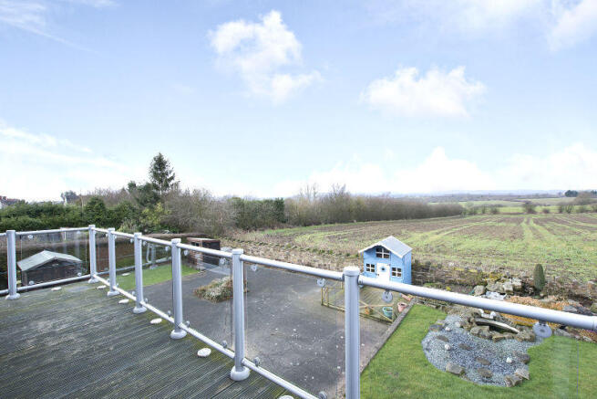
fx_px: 265
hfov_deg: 96.7
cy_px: 200
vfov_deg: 73.8
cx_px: 298
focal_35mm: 16
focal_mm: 16
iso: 500
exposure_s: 1/100
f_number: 13
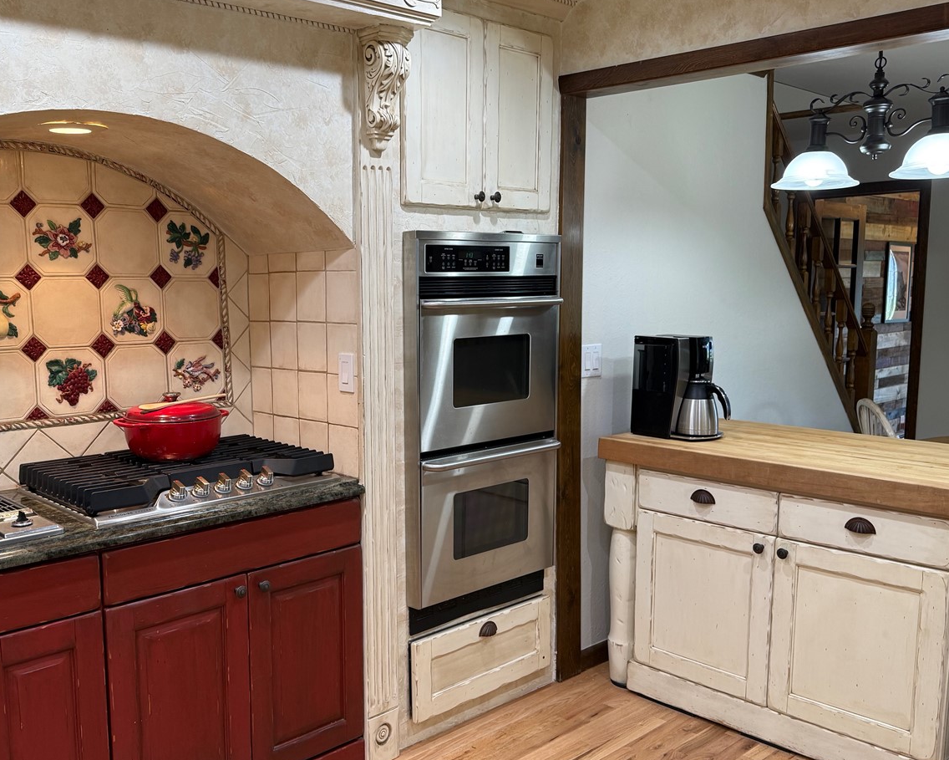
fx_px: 927
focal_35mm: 33
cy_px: 411
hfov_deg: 53.9
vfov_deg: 44.5
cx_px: 389
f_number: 1.78
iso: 100
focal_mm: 6.76
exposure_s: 1/60
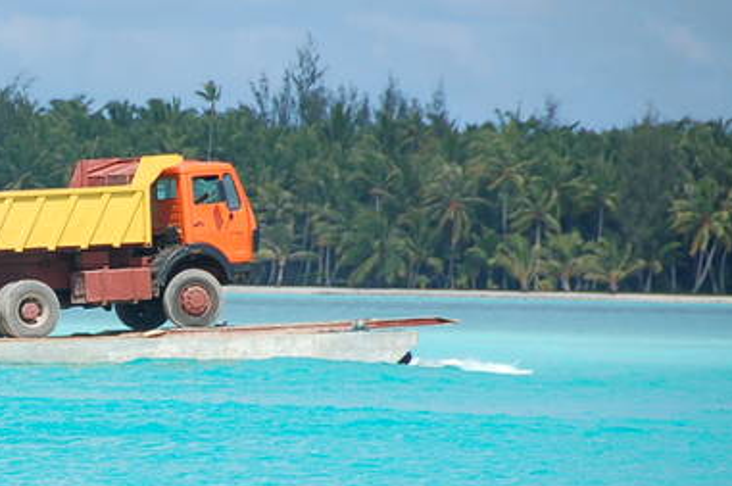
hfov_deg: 3.3
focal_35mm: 629
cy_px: 291
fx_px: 12773
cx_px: 49
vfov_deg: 2.2
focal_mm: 200
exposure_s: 1/2000
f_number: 5.6
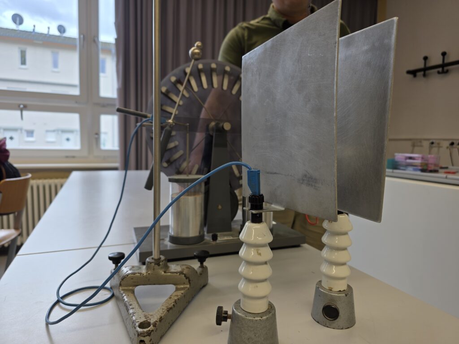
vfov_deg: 58.9
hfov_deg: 73.9
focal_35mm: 23
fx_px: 305
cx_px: 230
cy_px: 172
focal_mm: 6.3
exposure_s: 1/100
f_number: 1.7
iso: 32
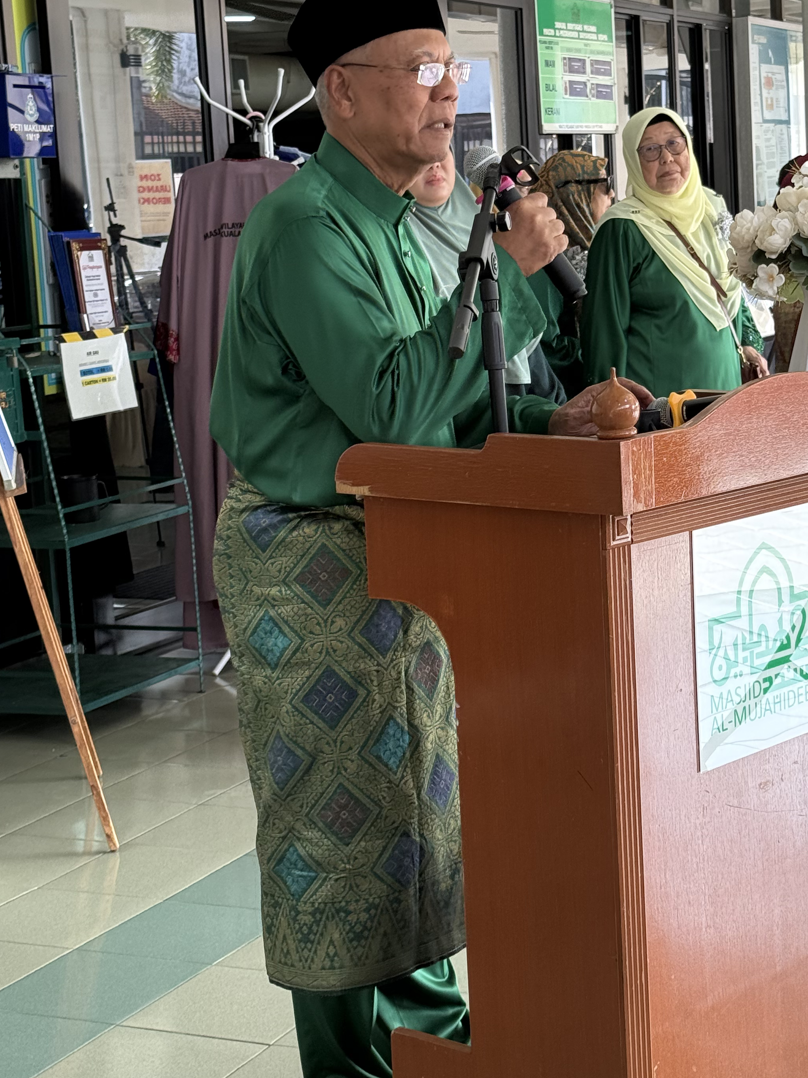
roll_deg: +3.3
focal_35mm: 71
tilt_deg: -8.2
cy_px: 452
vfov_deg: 27.4
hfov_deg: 20.7
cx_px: 533
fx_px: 2210
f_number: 1.78
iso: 80
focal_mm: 6.76
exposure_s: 1/260
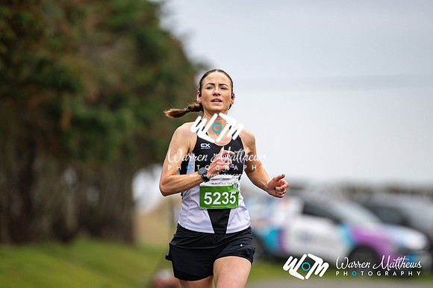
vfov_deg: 3.1
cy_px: 144
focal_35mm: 450
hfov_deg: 4.6
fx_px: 5409
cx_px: 216
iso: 220
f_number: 2.8
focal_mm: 300
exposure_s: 1/1600
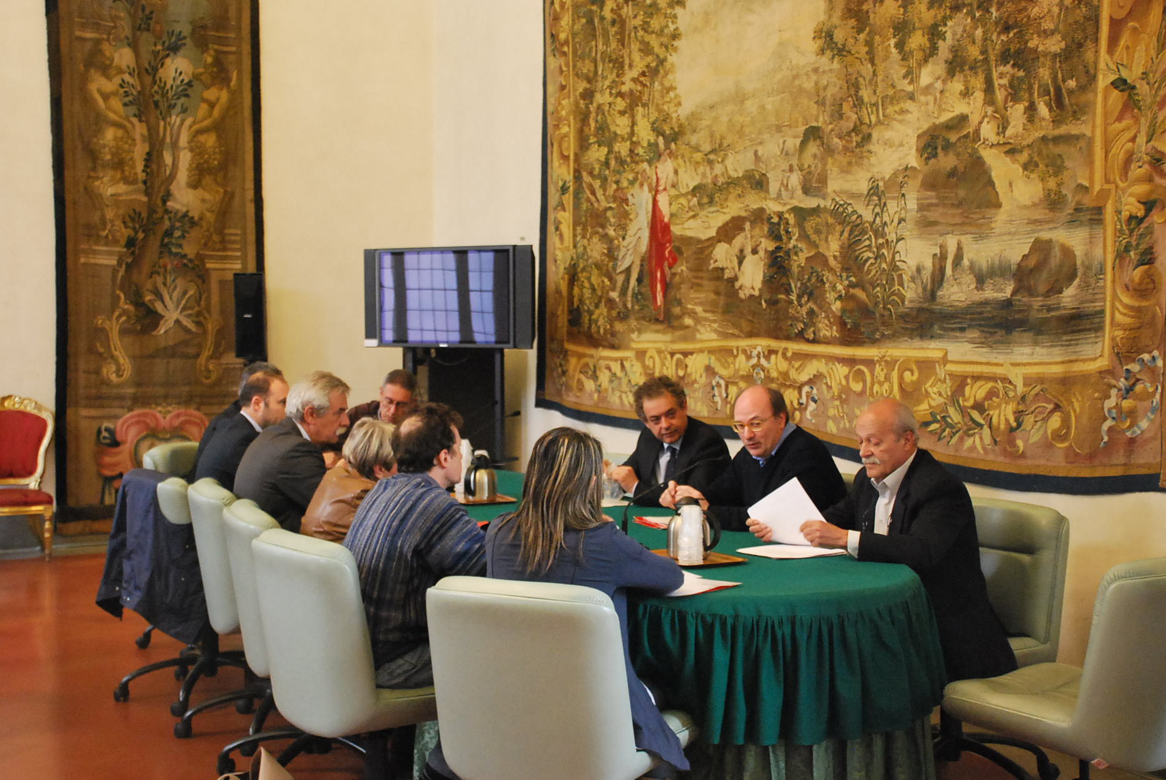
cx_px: 575
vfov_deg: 27.1
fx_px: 1621
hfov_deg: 39.6
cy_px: 386
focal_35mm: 50
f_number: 4.2
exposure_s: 1/25
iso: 1600
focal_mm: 32
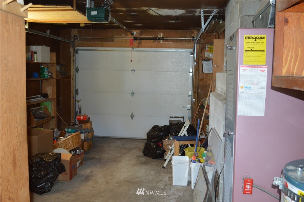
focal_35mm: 36
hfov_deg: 53.2
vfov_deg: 36.8
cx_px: 152
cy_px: 101
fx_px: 304
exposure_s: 1/60
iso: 1400
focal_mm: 24
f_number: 4
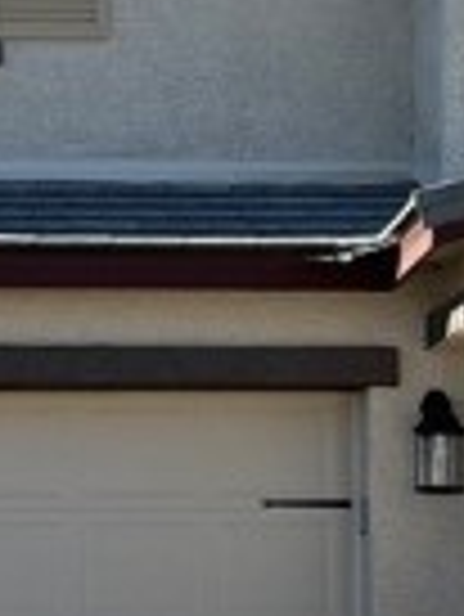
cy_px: 252
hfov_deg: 10.2
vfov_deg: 13.5
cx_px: 194
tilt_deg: +8.2
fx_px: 2605
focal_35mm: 146
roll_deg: -1.0
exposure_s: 1/2915
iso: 50
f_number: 1.5
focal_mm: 5.7
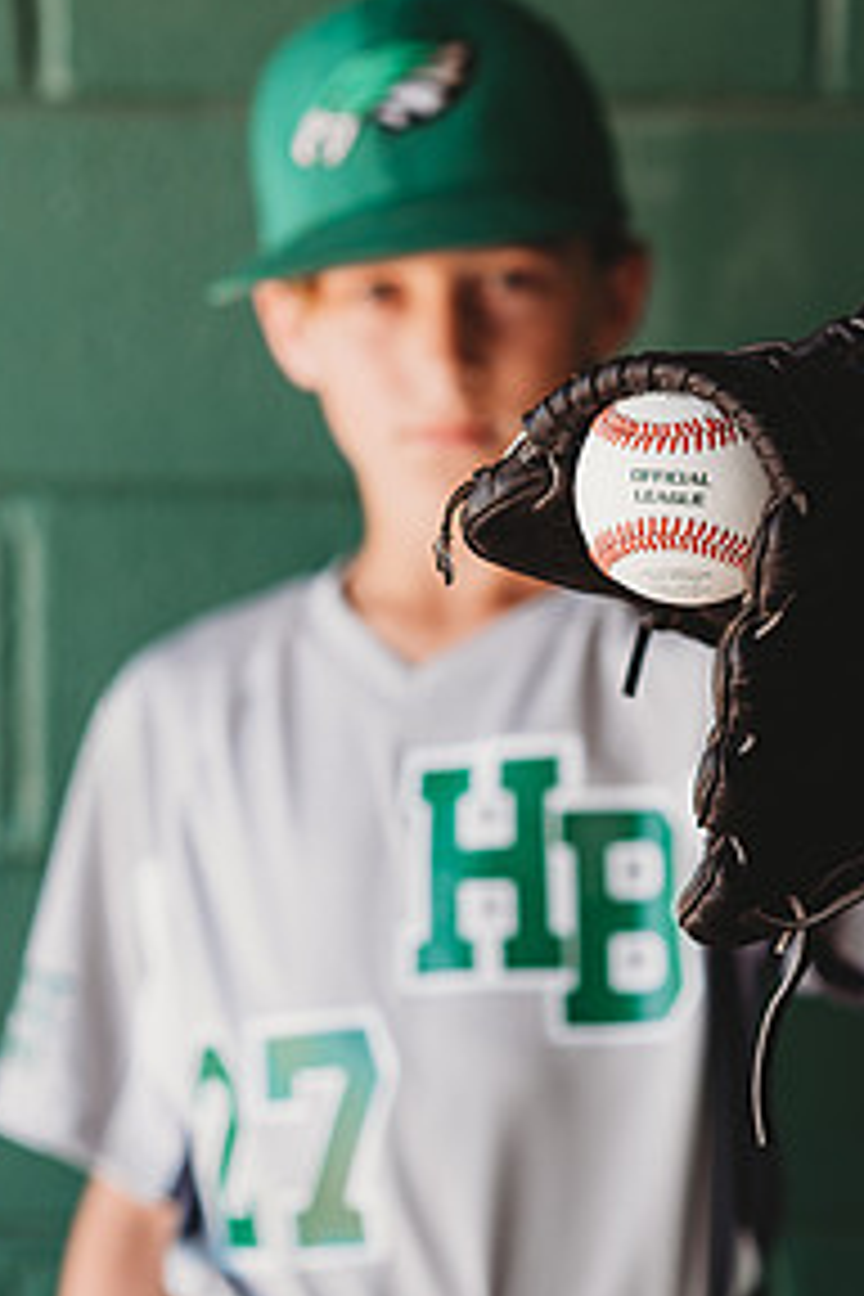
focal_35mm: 133
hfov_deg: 10.3
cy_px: 738
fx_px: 4788
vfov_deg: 15.4
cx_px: 572
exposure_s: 1/250
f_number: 2.8
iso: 200
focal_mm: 85
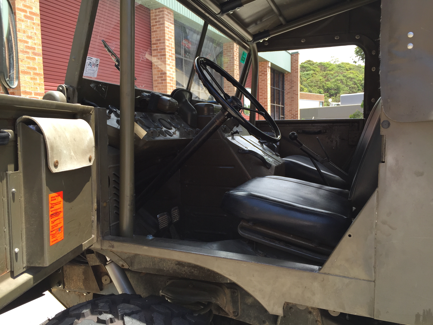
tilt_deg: -6.2
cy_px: 162
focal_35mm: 29
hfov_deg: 61.7
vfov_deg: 48.2
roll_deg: +1.6
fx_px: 363
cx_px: 216
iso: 32
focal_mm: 4.15
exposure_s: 1/391
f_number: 2.2
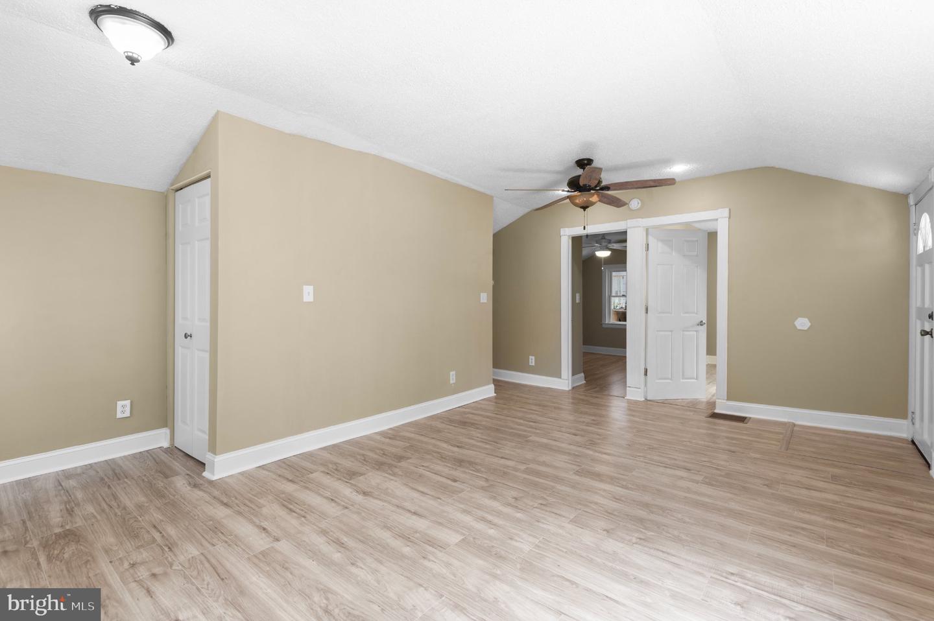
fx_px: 415
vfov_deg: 73.7
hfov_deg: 96.8
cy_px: 310
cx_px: 467
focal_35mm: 16
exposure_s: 1/6
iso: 200
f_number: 8
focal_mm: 16
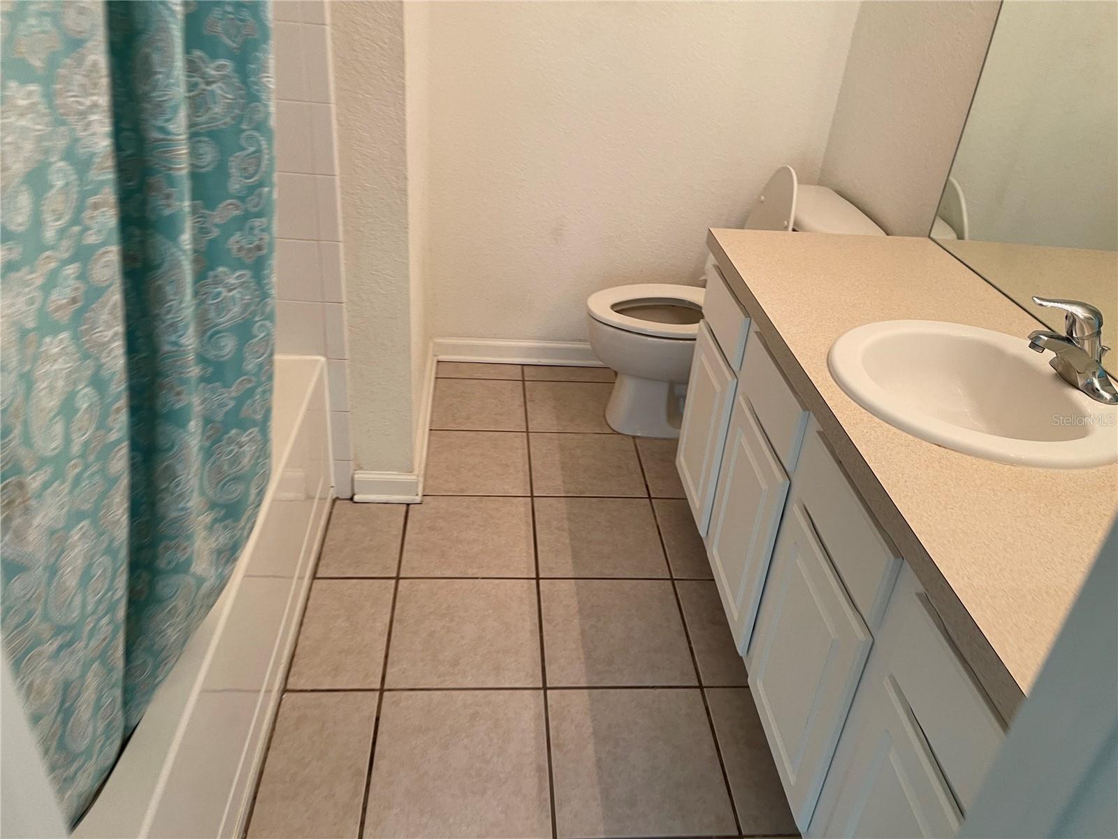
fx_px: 840
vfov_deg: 53.1
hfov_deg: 67.3
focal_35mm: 26
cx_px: 559
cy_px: 420
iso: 80
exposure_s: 1/60
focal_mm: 5.1
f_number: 1.6
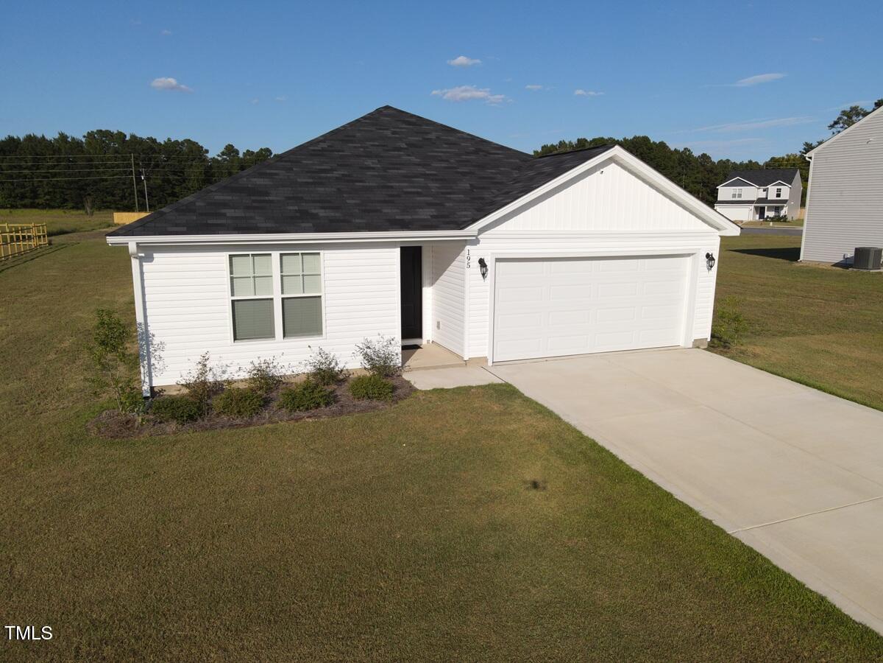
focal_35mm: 24
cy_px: 332
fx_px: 612
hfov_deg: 71.6
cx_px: 442
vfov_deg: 56.8
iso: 100
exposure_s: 1/1000
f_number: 2.8
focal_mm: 4.5
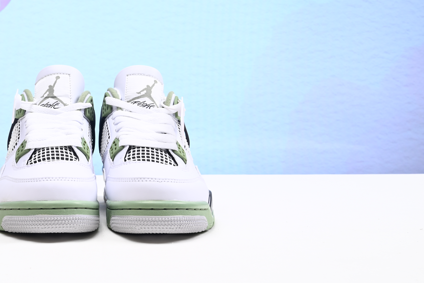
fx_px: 707
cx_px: 80
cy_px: 91
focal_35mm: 60
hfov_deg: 32.4
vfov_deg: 22.5
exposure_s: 1/2
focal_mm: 36
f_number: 16
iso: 100
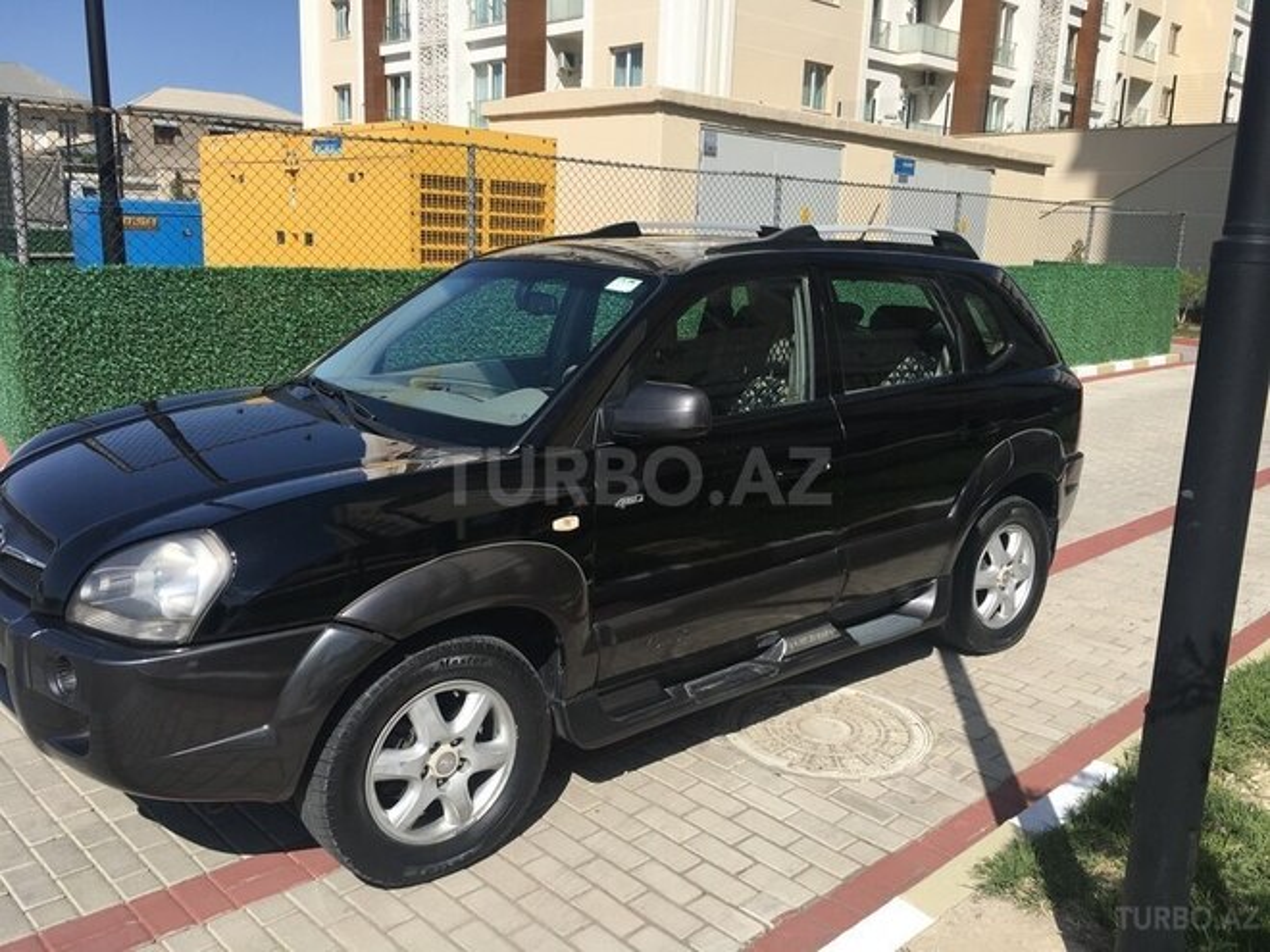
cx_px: 635
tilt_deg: -11.8
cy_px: 476
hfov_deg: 61.7
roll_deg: -1.9
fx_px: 1064
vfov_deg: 48.2
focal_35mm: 29
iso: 25
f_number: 2.2
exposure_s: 1/1832
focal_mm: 4.15
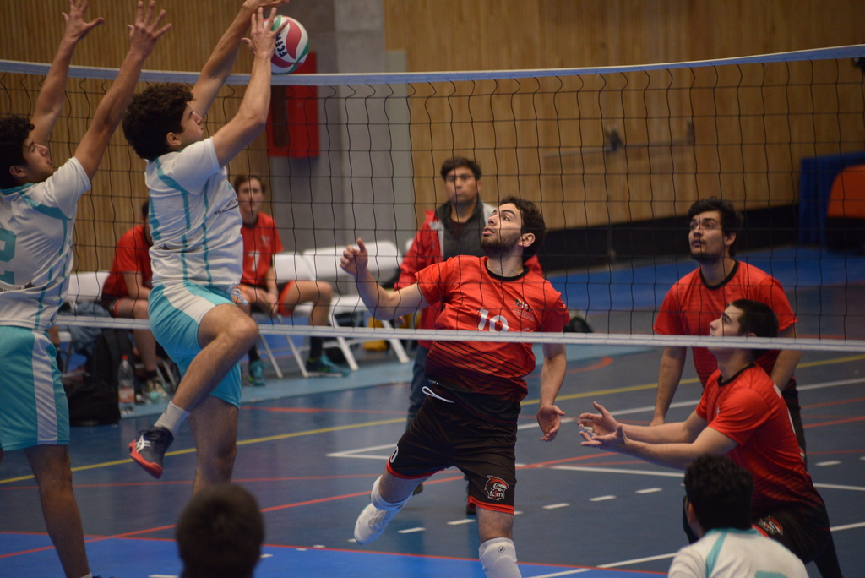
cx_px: 432
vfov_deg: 6.3
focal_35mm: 220
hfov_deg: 9.3
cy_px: 289
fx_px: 5289
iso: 4000
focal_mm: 220
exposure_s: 1/400
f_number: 5
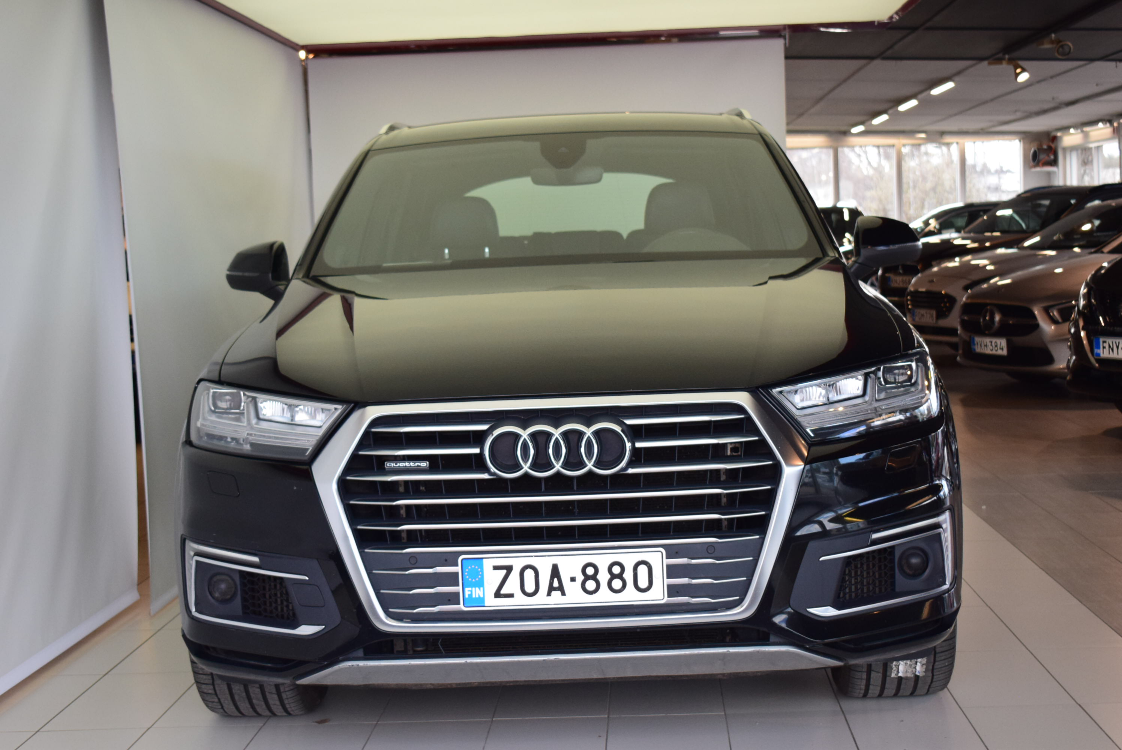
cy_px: 375
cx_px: 561
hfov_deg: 35.0
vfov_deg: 23.8
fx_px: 1778
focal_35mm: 57
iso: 1600
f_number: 4.8
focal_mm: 38
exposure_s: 1/640
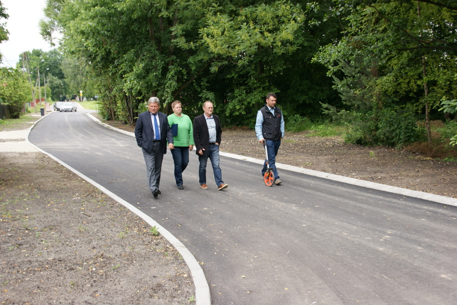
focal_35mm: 42
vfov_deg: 31.9
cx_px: 228
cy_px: 152
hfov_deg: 46.4
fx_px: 533
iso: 100
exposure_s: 1/60
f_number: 7.1
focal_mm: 28
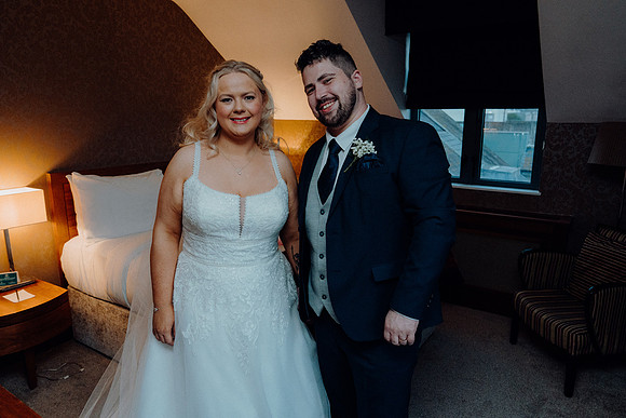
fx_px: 452
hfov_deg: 69.4
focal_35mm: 26
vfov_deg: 49.6
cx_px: 313
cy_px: 209
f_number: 5
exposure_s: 1/160
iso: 2500
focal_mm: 26
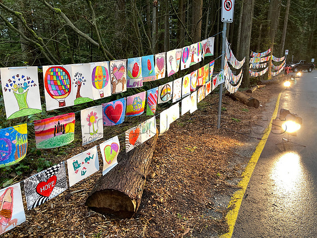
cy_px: 119
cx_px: 158
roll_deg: -0.1
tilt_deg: -15.0
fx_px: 238
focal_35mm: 26
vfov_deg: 53.1
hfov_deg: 67.3
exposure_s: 1/120
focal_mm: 5.1
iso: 125
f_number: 1.6
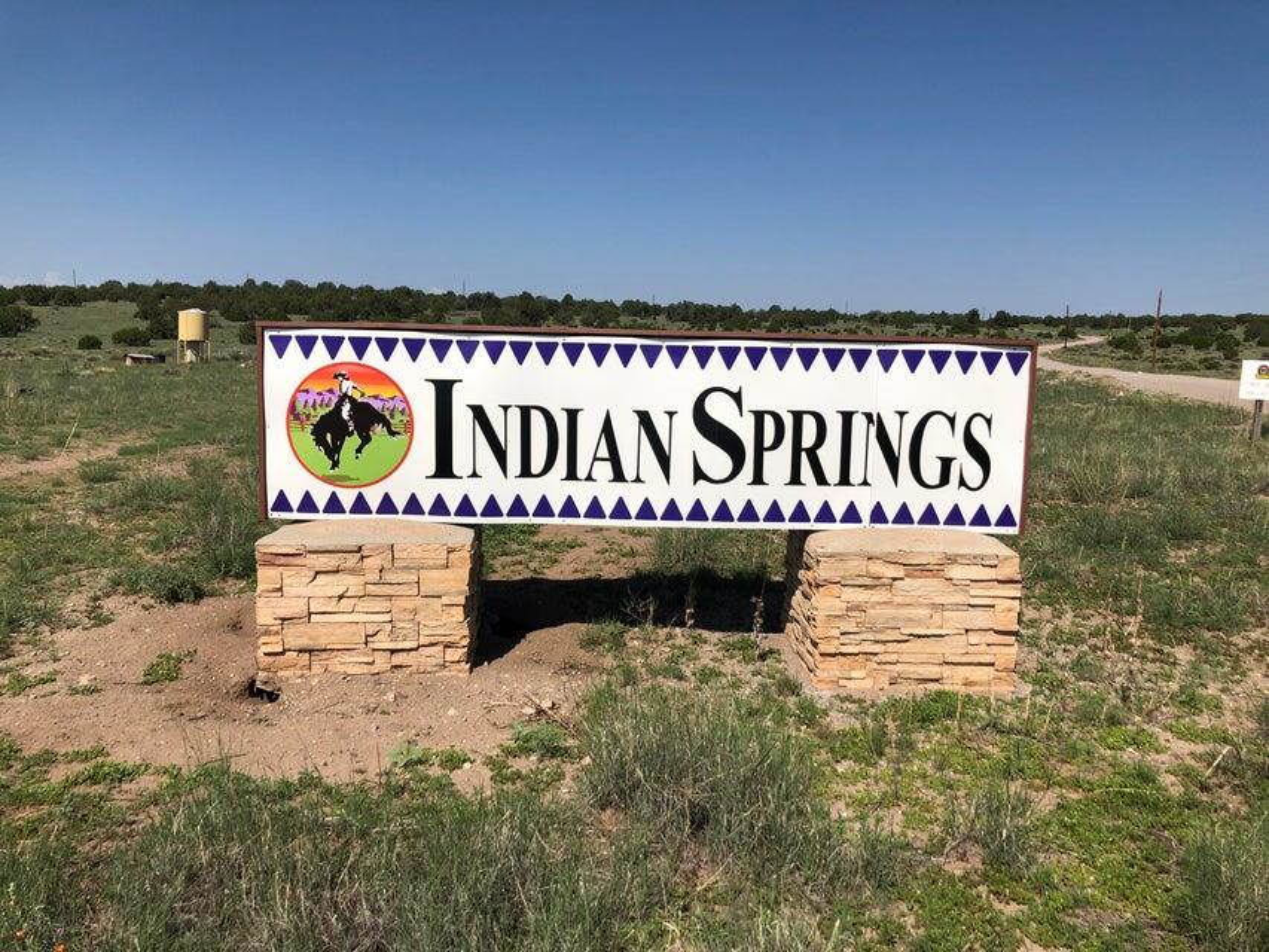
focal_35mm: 28
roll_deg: -0.6
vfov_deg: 49.8
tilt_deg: -10.4
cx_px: 634
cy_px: 476
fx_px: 1027
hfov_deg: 63.4
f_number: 1.8
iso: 20
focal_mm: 3.99
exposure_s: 1/4000
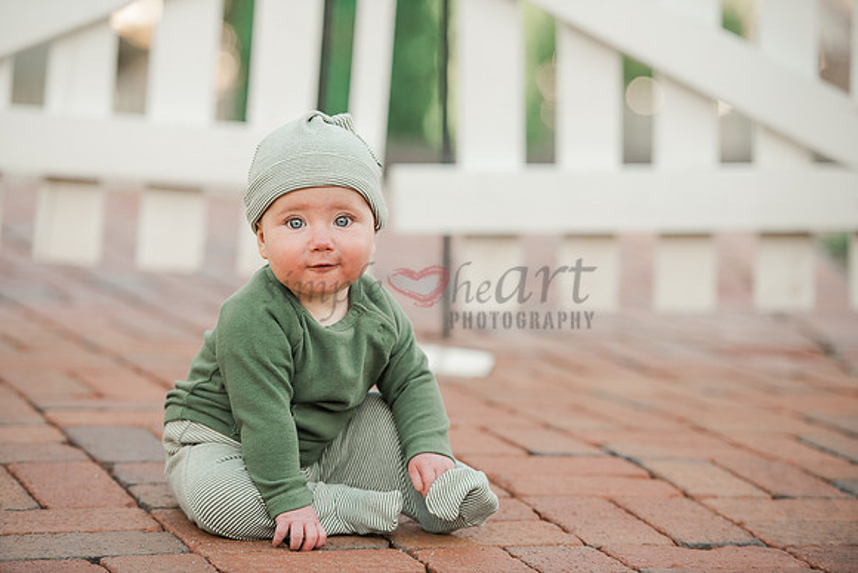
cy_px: 286
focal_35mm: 130
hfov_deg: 15.8
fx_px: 3099
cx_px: 429
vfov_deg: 10.6
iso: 320
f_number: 3.2
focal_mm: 130
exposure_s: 1/320
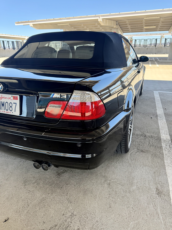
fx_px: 159
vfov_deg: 71.6
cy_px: 115
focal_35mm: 24
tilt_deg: -22.2
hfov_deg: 56.8
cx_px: 86
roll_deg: +0.5
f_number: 1.78
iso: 100
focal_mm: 6.76
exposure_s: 1/567
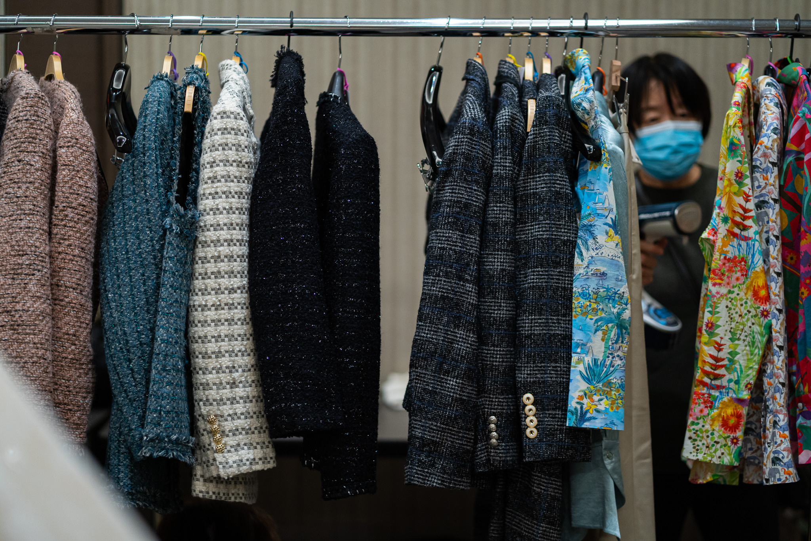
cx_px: 406
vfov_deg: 16.1
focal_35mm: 85
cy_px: 270
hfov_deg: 23.9
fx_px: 1915
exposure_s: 1/320
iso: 1250
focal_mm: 85
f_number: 1.8
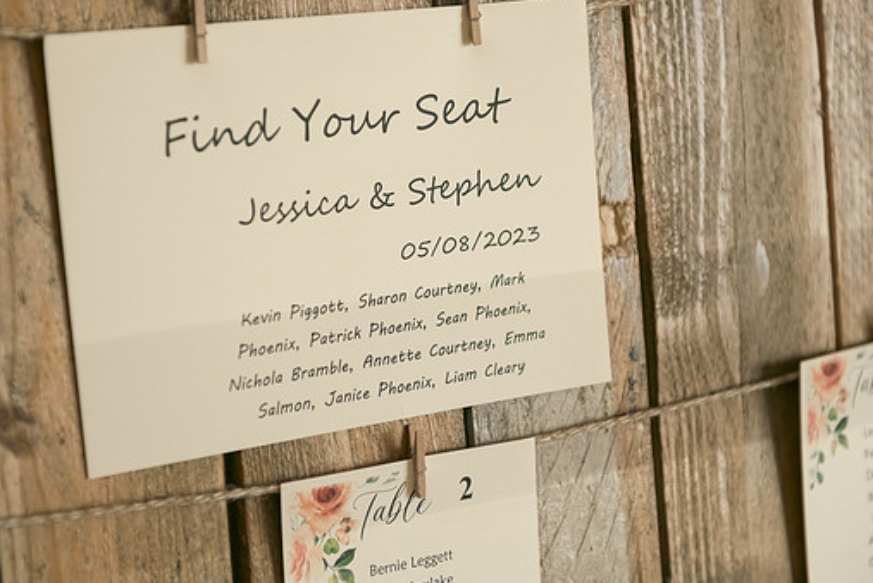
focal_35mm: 80
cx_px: 420
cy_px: 257
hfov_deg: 25.3
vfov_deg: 17.1
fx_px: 1942
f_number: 3.5
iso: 640
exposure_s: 1/1000
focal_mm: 70
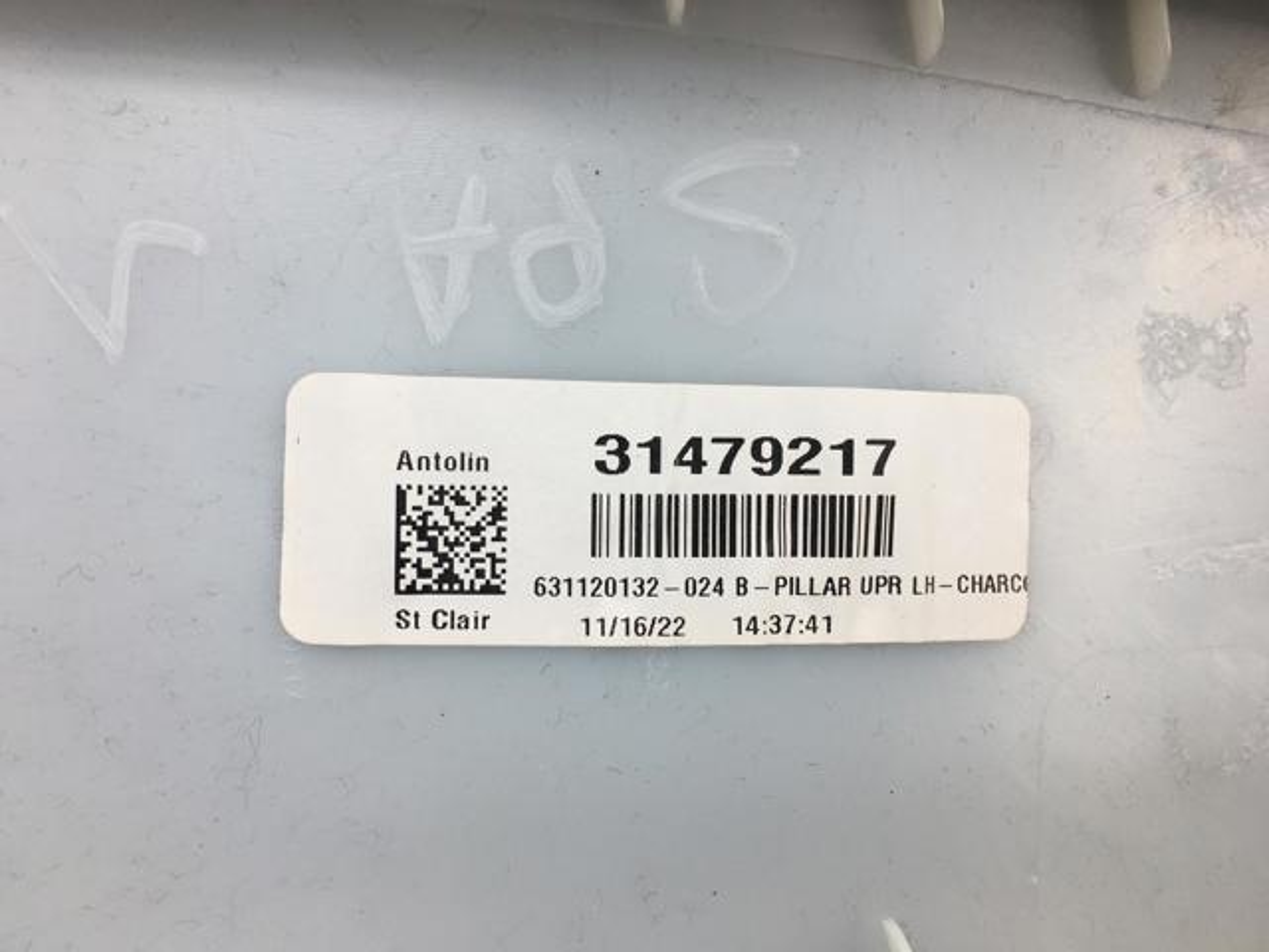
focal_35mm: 29
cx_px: 634
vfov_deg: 48.2
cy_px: 476
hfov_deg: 61.7
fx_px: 1063
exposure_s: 1/138
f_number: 2.2
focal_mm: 4.15
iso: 25
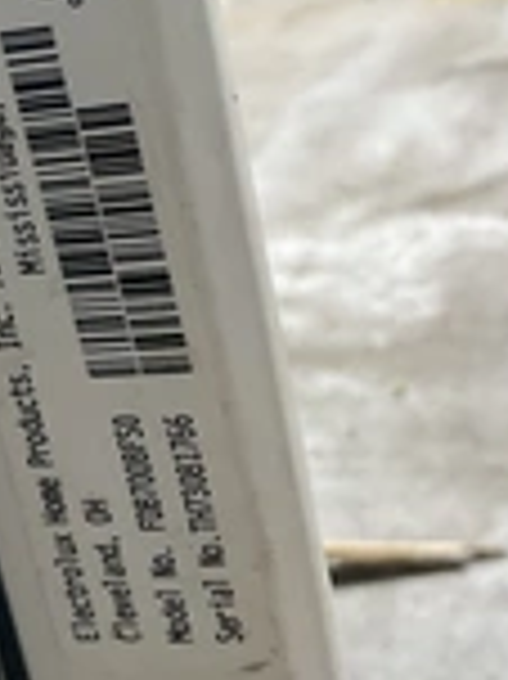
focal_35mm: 77
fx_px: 1509
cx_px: -9
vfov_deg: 24.8
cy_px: 113
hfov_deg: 18.6
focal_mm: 3
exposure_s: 1/60
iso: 125
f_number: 1.8
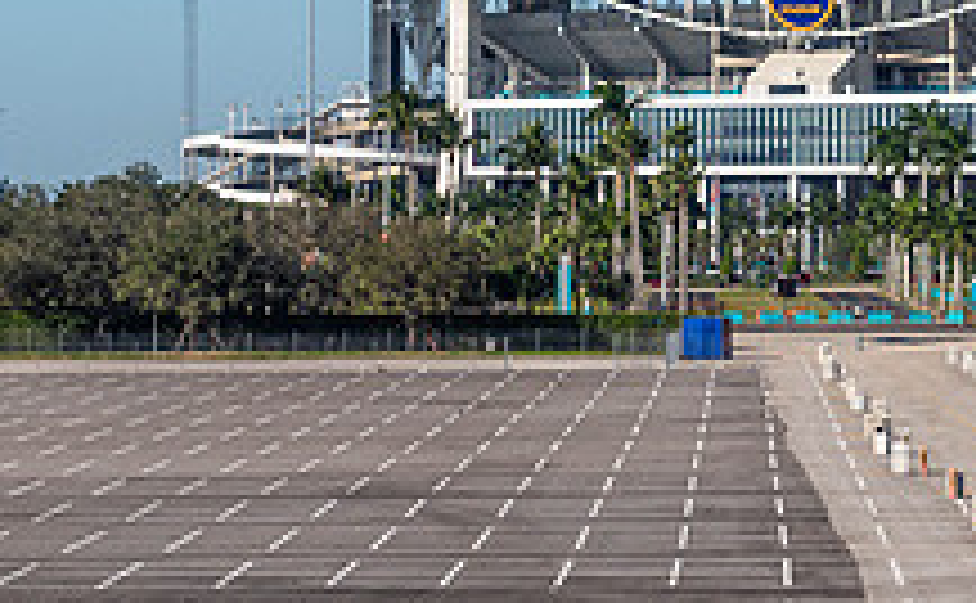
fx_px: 6256
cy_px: -15
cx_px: 940
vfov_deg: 5.5
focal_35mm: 236
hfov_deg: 8.9
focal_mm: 66
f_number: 5.6
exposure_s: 1/500
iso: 140
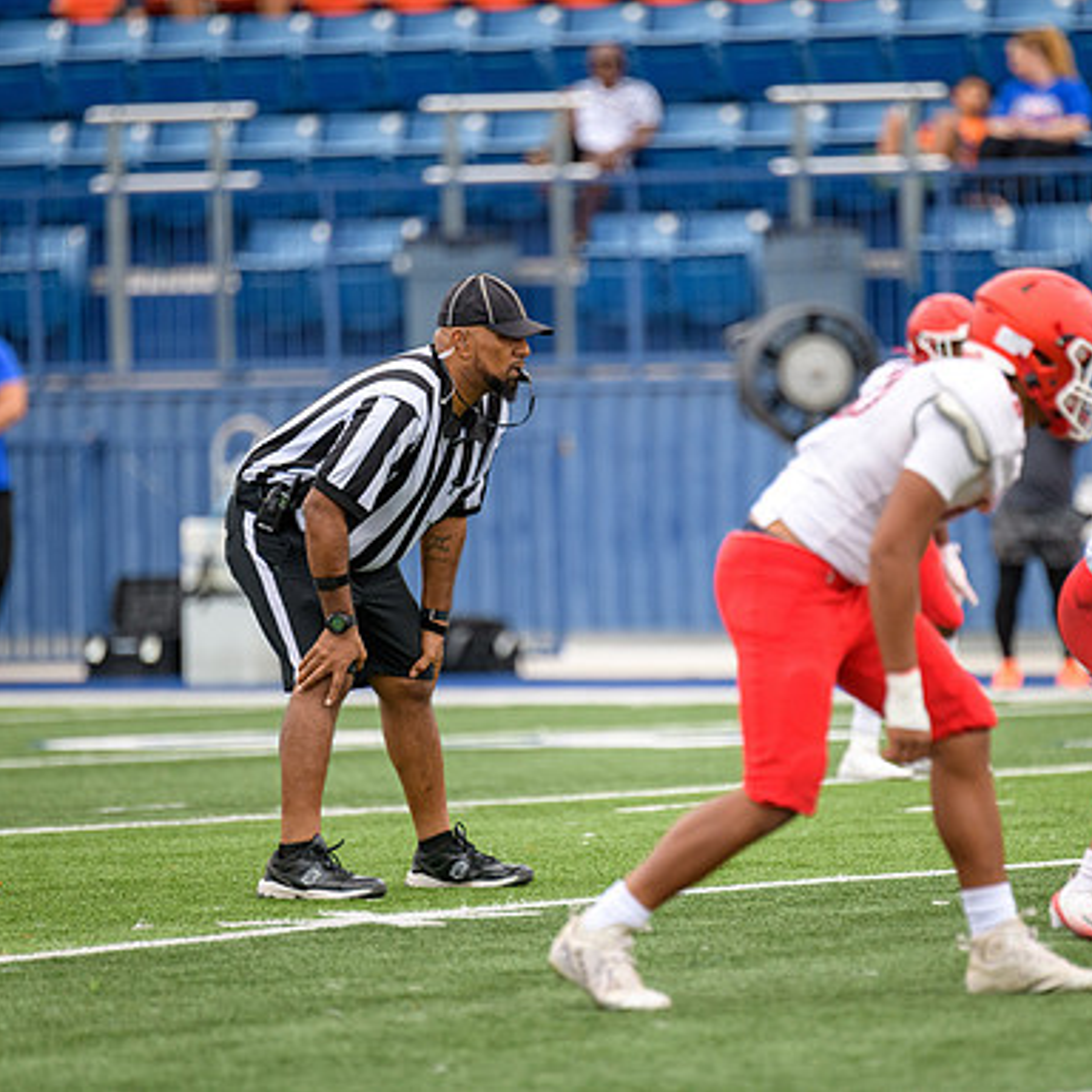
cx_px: 614
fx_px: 13741
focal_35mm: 385
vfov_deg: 4.6
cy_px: 545
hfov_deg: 4.6
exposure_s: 1/800
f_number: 2.8
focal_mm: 300
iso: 720
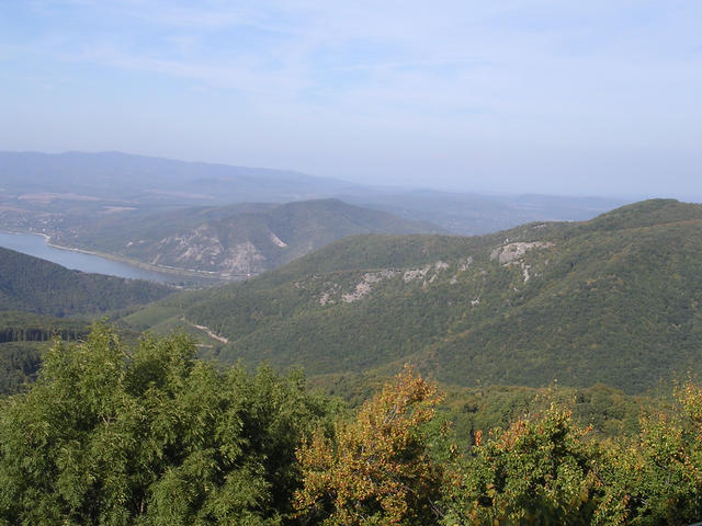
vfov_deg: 27.5
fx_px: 1075
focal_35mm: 53
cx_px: 351
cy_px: 263
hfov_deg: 36.2
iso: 100
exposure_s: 1/213
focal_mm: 8
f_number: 6.4
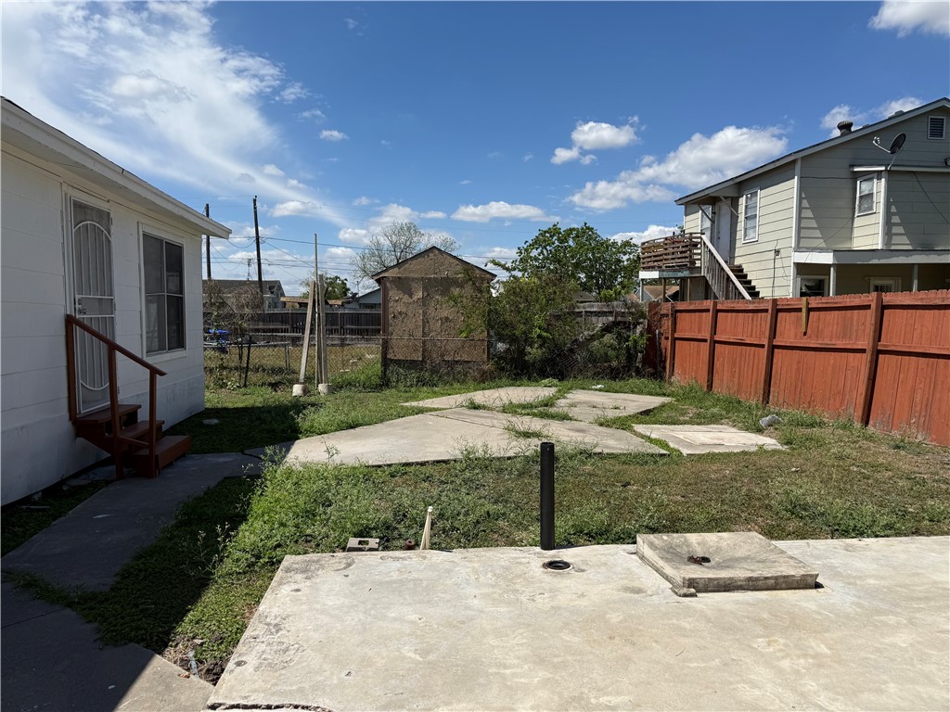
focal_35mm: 24
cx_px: 475
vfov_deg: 56.8
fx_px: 659
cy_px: 356
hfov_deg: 71.6
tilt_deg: -1.7
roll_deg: -0.8
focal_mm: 6.76
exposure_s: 1/8130
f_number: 1.78
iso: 80
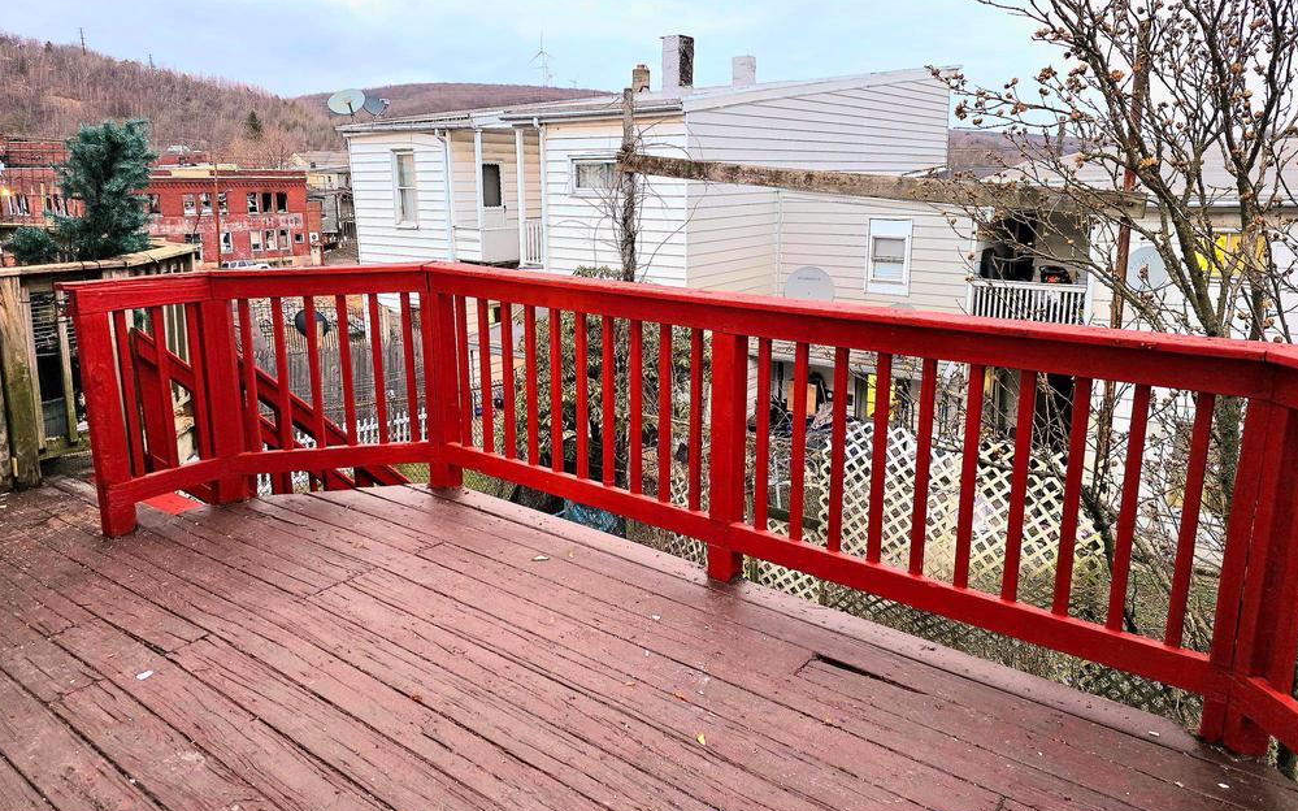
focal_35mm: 25
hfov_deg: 72.6
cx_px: 642
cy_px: 369
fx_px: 884
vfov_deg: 49.2
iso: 640
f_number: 1.7
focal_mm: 6.3
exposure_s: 1/60.2
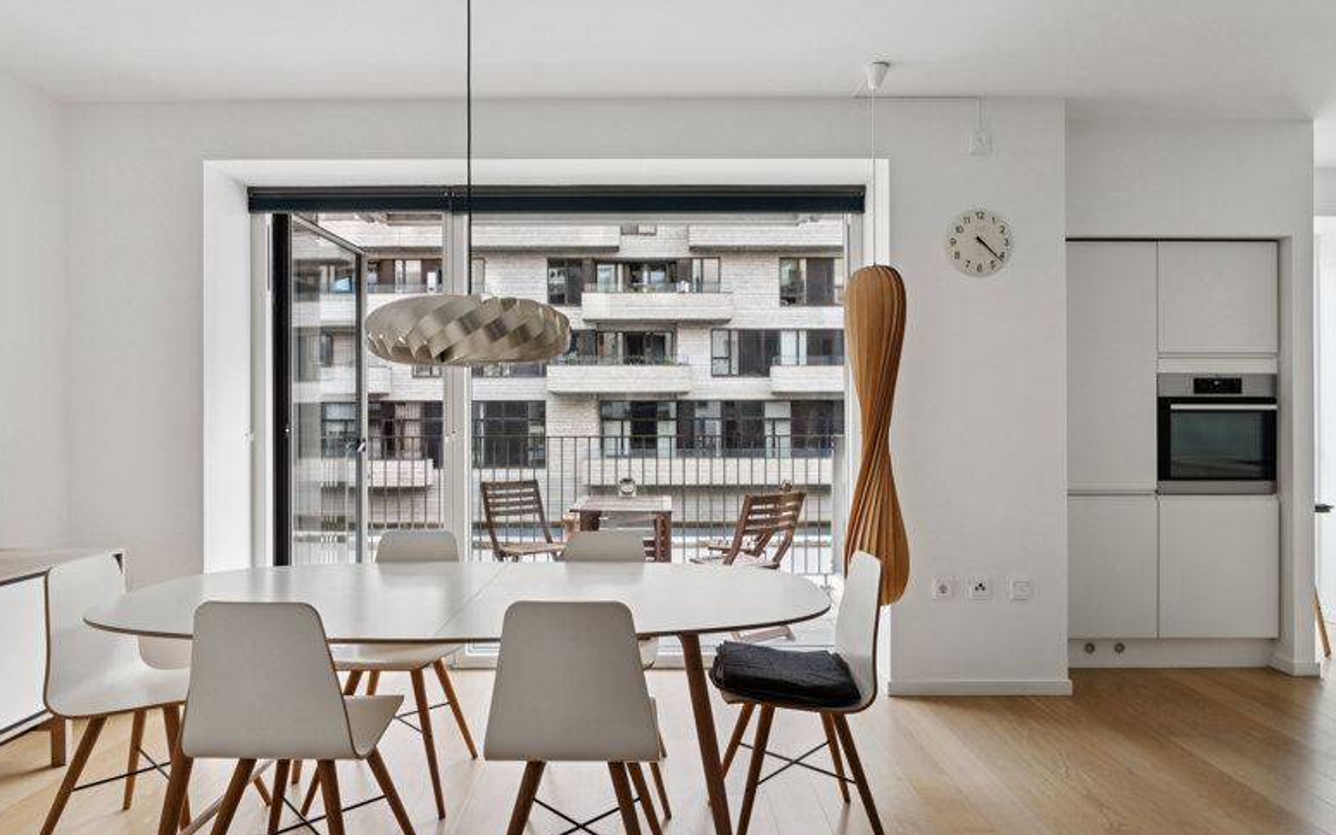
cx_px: 656
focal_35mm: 21
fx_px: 753
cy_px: 429
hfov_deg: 83.1
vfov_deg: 58.0
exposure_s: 1/13
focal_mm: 13.1
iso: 250
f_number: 7.1
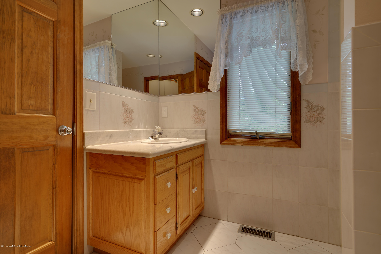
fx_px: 190
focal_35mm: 18
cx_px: 190
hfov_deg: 90.0
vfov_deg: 67.4
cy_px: 127
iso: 100
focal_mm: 18
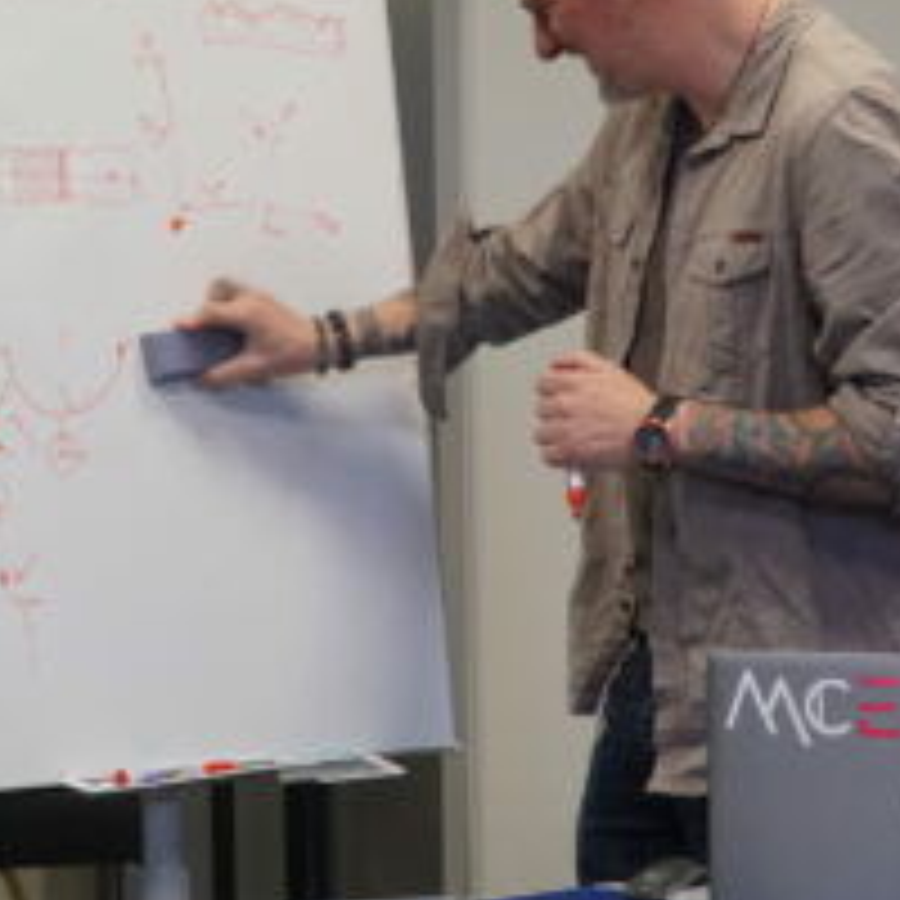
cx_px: 369
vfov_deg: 18.2
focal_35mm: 95
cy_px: 448
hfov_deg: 18.2
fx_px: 2806
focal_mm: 23
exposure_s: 1/160
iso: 1250
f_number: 4
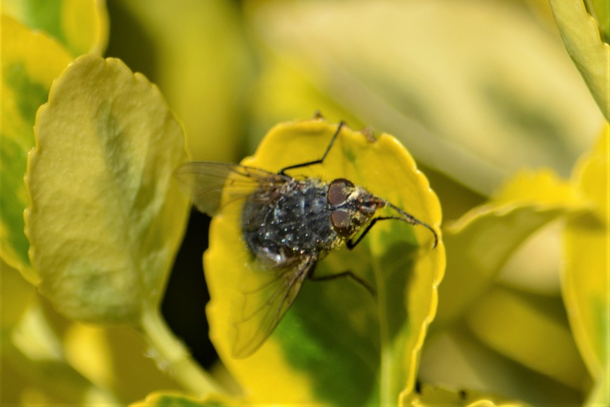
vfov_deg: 3.1
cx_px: 305
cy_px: 204
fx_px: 7624
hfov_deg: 4.6
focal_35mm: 450
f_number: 6.3
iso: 200
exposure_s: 1/640
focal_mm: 300
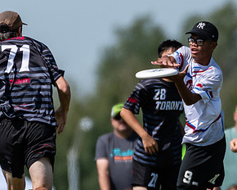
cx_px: 208
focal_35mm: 1845
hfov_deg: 1.0
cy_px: 146
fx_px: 12941
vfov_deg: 0.8
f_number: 4
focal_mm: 400
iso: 100
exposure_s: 1/1600
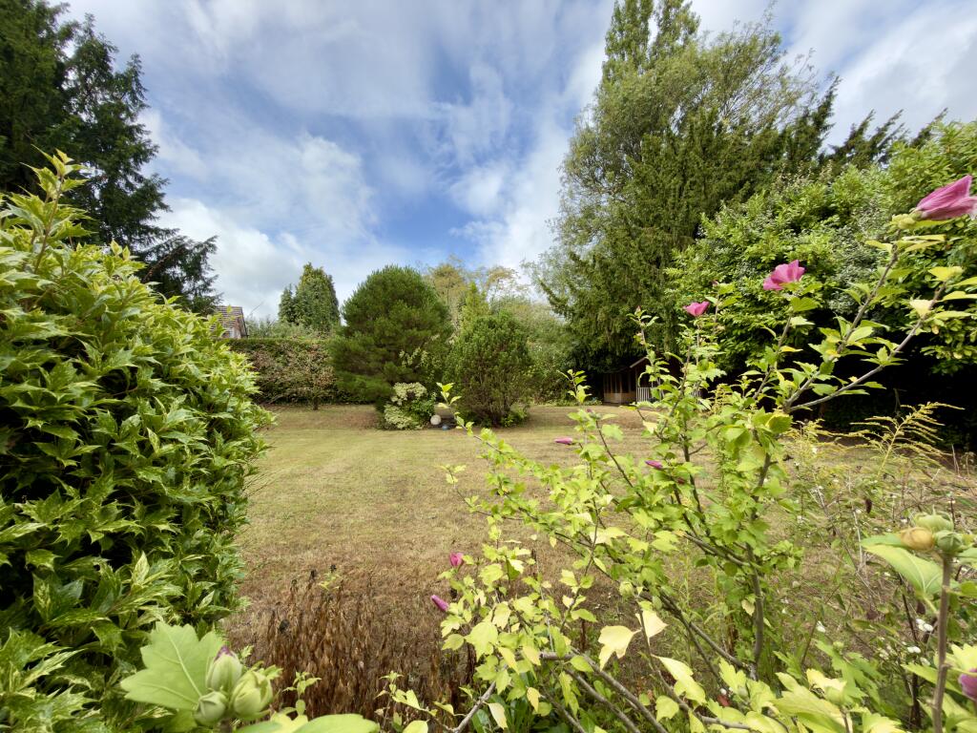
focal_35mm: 14
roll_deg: +1.7
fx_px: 395
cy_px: 366
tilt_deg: +2.9
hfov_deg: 102.1
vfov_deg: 85.7
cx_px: 488
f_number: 2.2
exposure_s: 1/292
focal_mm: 2.22
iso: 16
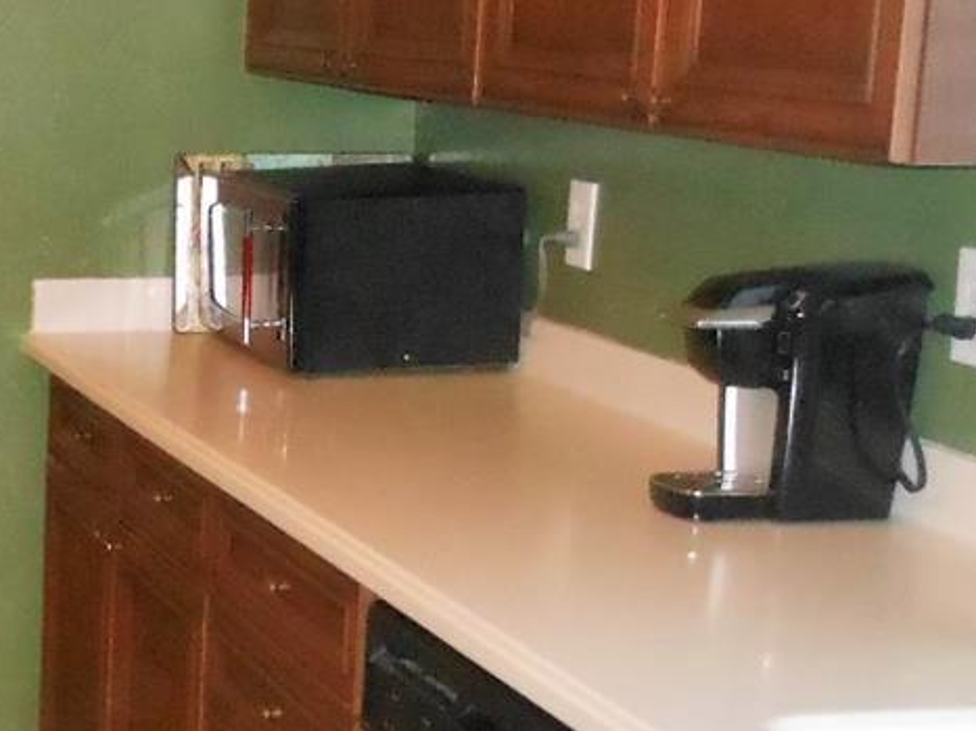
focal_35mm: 90
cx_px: -320
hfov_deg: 19.9
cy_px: 656
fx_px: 2537
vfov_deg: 16.2
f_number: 3.7
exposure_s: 1/25
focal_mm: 5
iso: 800
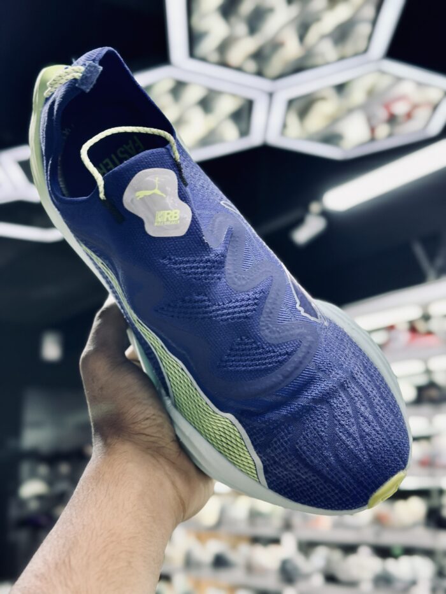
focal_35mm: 48
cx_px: 223
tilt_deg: +14.4
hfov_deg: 30.3
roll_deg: -0.1
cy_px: 297
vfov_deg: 39.7
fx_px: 824
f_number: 1.78
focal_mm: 6.86
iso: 125
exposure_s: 1/100
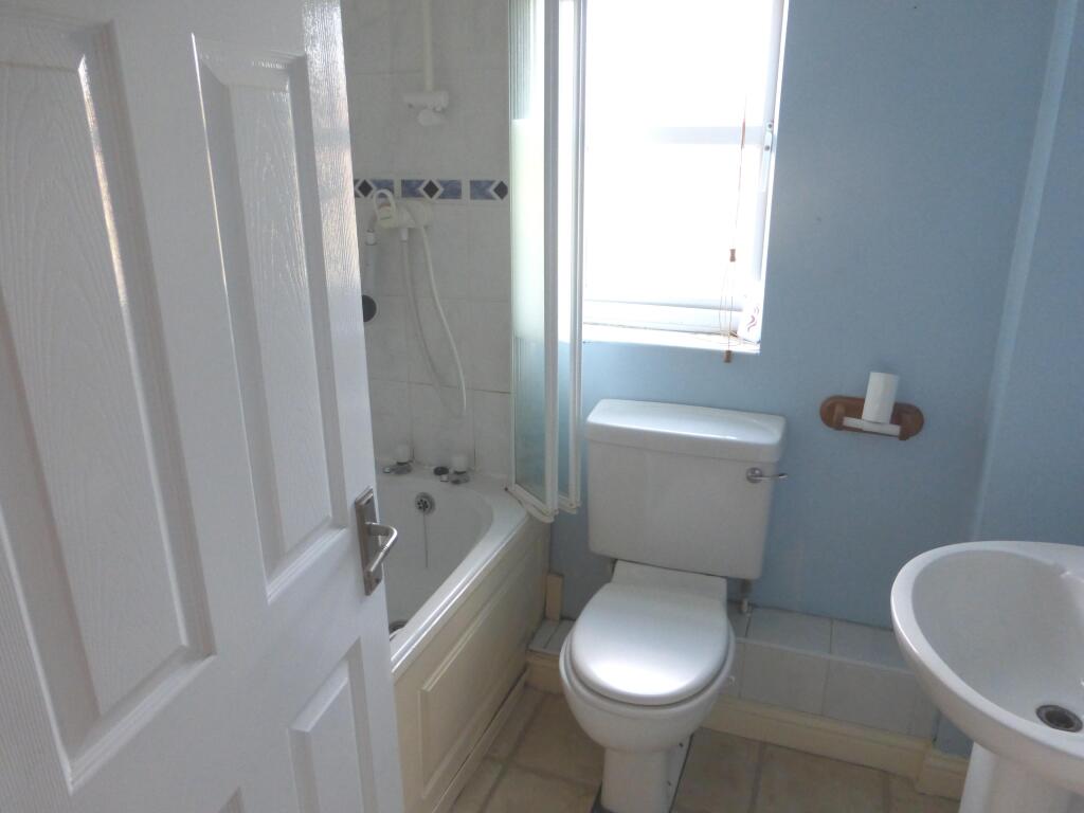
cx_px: 542
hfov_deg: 69.4
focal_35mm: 25
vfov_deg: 54.9
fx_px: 783
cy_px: 406
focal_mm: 4.3
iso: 400
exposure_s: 1/125
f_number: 3.3
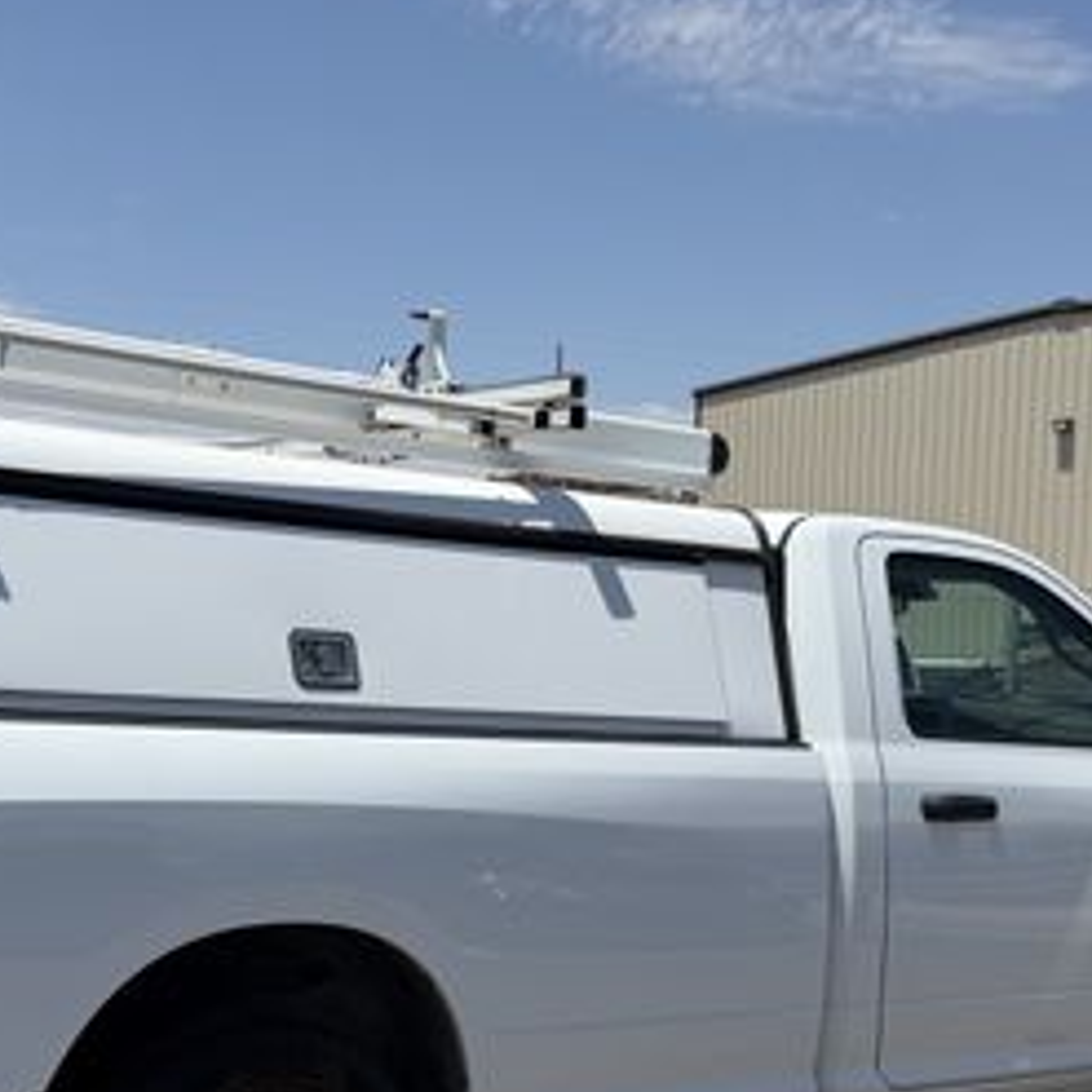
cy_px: 787
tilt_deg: -2.8
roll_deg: -0.3
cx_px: 464
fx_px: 1963
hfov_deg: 31.0
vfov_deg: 30.7
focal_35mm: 55
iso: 80
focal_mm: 6.76
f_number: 1.78
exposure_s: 1/7353
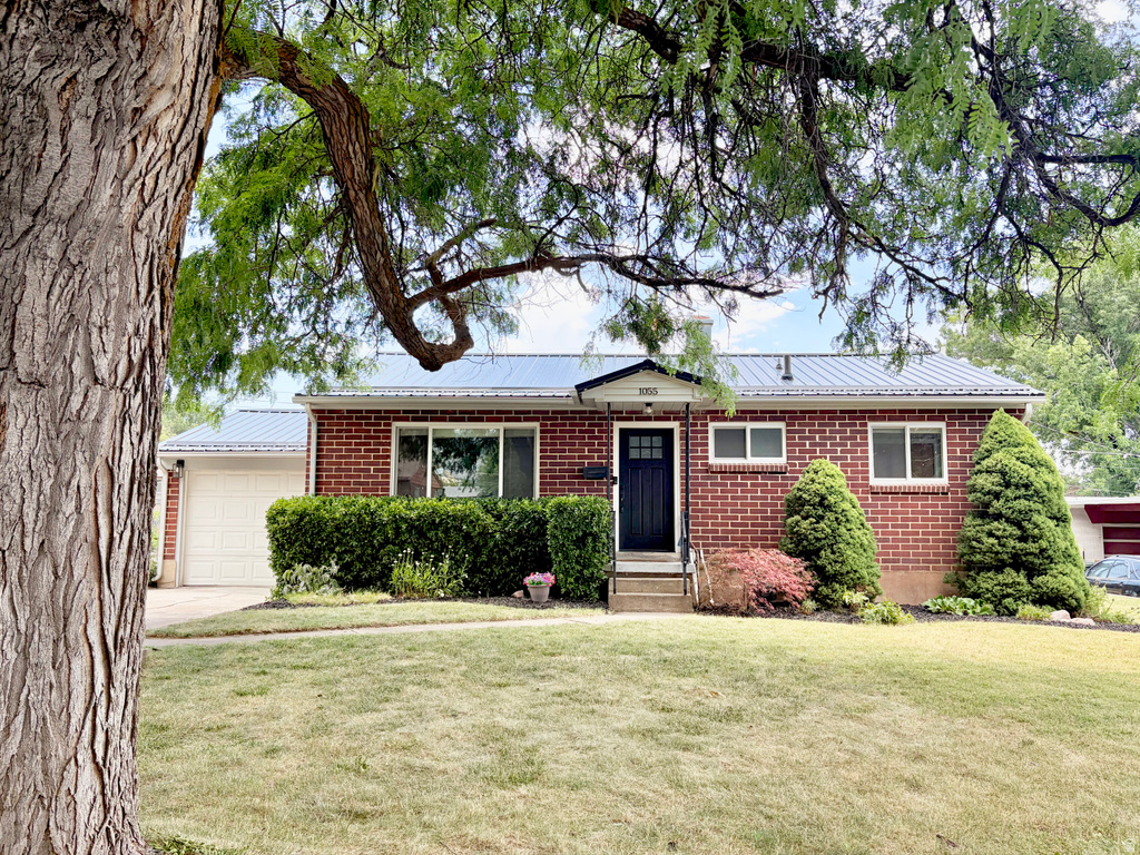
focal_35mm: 26
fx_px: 856
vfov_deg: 53.1
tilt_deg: +6.7
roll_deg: +0.1
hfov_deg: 67.3
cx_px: 570
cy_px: 428
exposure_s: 1/850
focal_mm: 5.96
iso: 64
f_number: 1.6
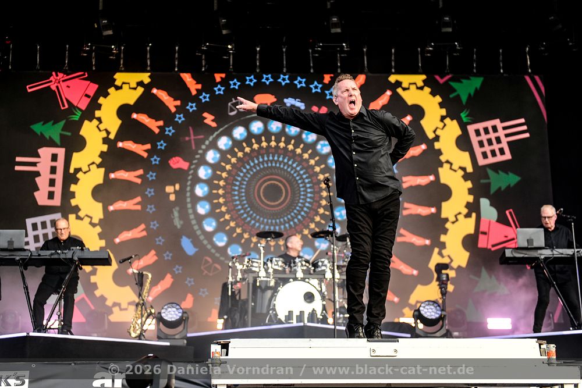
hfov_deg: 38.2
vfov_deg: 26.0
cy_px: 194
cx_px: 291
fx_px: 841
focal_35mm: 52
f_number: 2.8
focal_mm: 52
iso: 200
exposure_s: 1/400
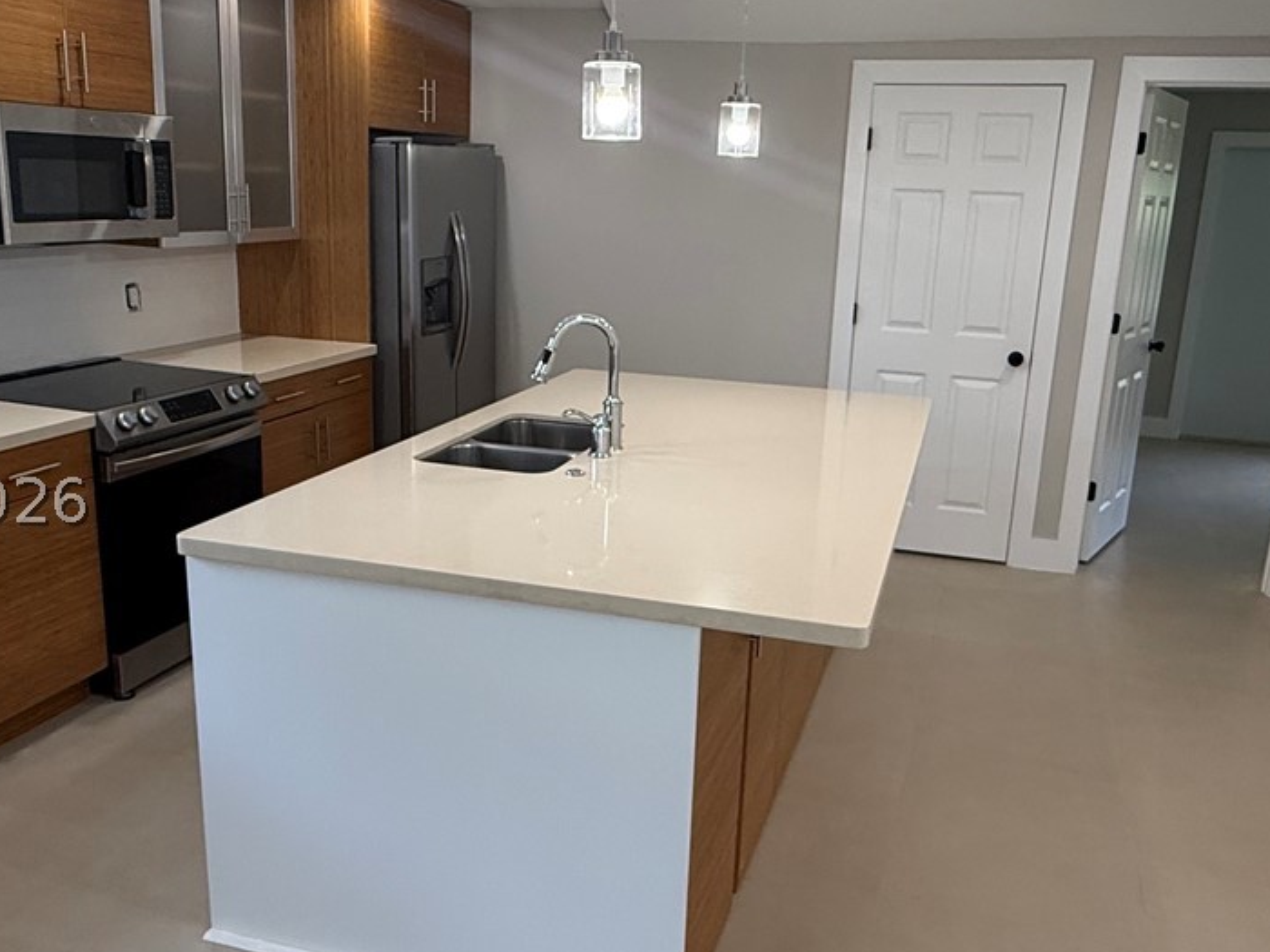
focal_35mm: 32
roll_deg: -1.9
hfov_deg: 56.8
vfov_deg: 44.1
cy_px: 500
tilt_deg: -14.4
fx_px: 1174
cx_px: 644
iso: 250
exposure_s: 1/120
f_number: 2.2
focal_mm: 2.22
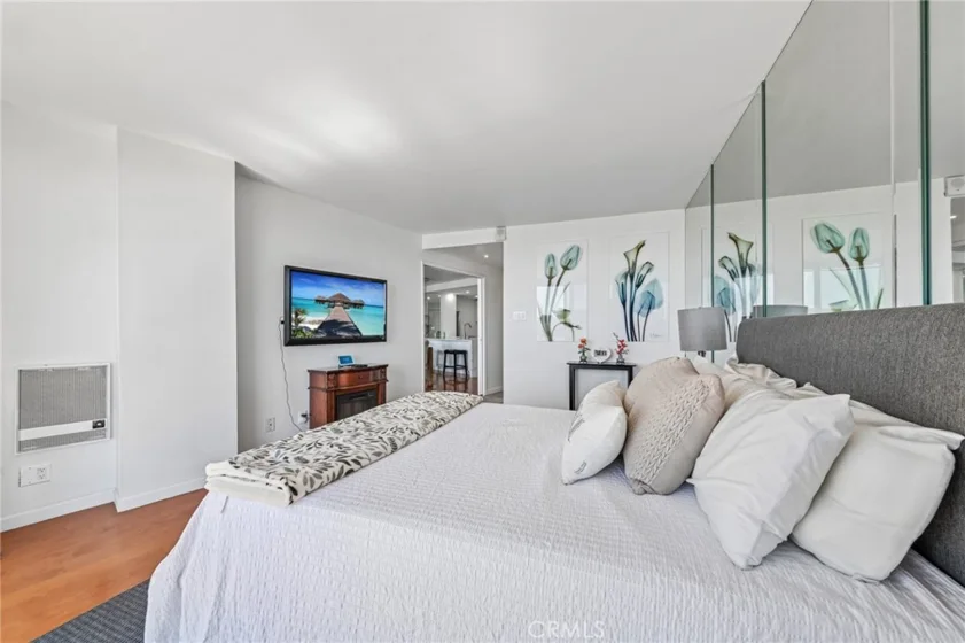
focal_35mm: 12
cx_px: 482
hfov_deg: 112.6
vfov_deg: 90.0
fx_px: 322
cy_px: 322
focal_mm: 12
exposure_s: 1/40
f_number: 8
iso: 250
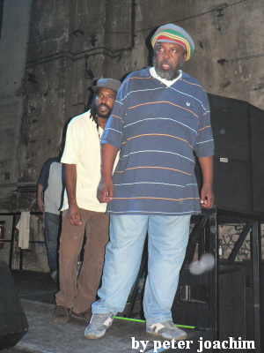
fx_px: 356
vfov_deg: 52.6
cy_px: 176
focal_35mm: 35
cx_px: 132
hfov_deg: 40.7
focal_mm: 6
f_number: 2.8
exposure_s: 1/60
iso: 400
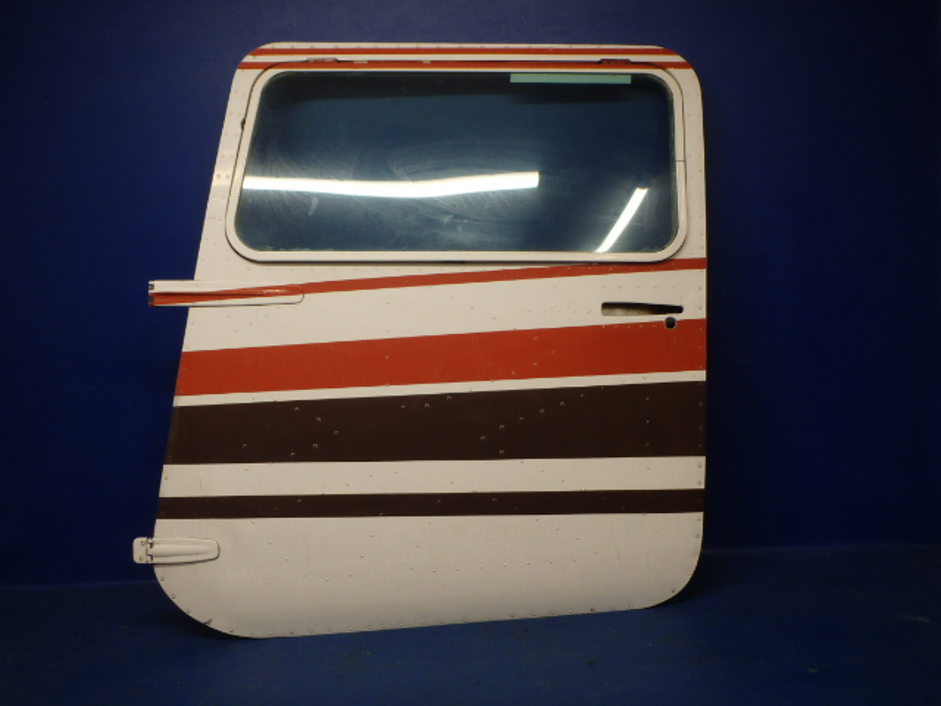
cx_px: 470
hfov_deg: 63.4
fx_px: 761
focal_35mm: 28
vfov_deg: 49.7
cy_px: 353
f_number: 3.9
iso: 200
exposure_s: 1/40
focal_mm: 5
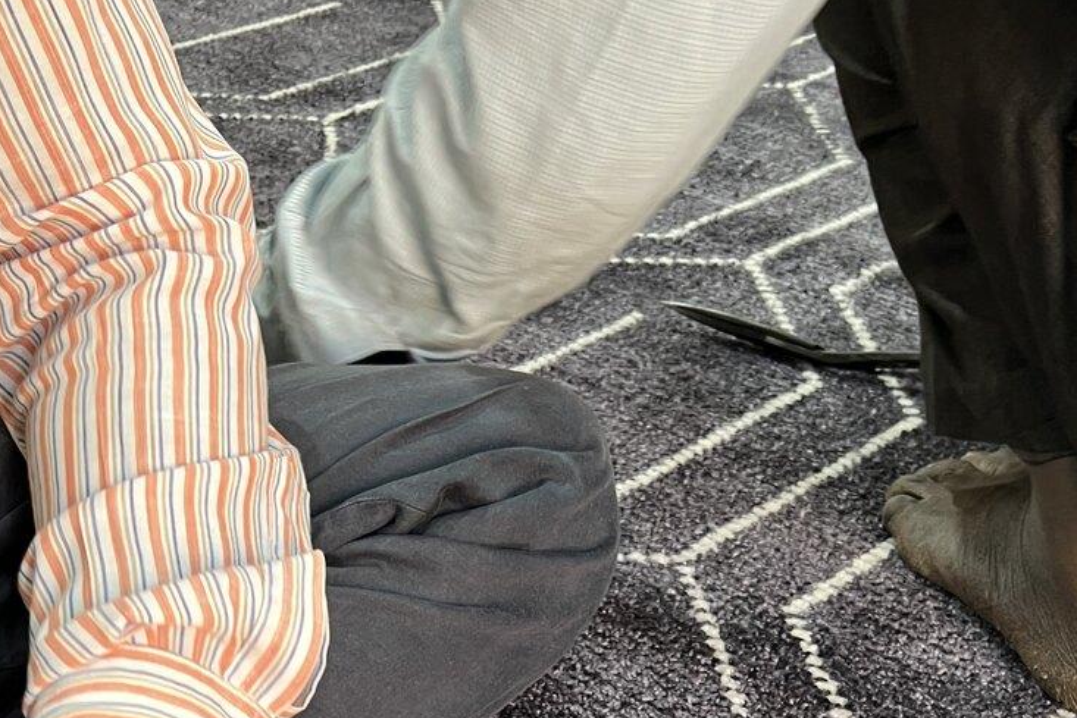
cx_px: 573
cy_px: 1051
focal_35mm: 59
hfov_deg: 33.9
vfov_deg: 20.1
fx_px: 1765
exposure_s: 1/50
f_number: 1.5
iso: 100
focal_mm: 5.7
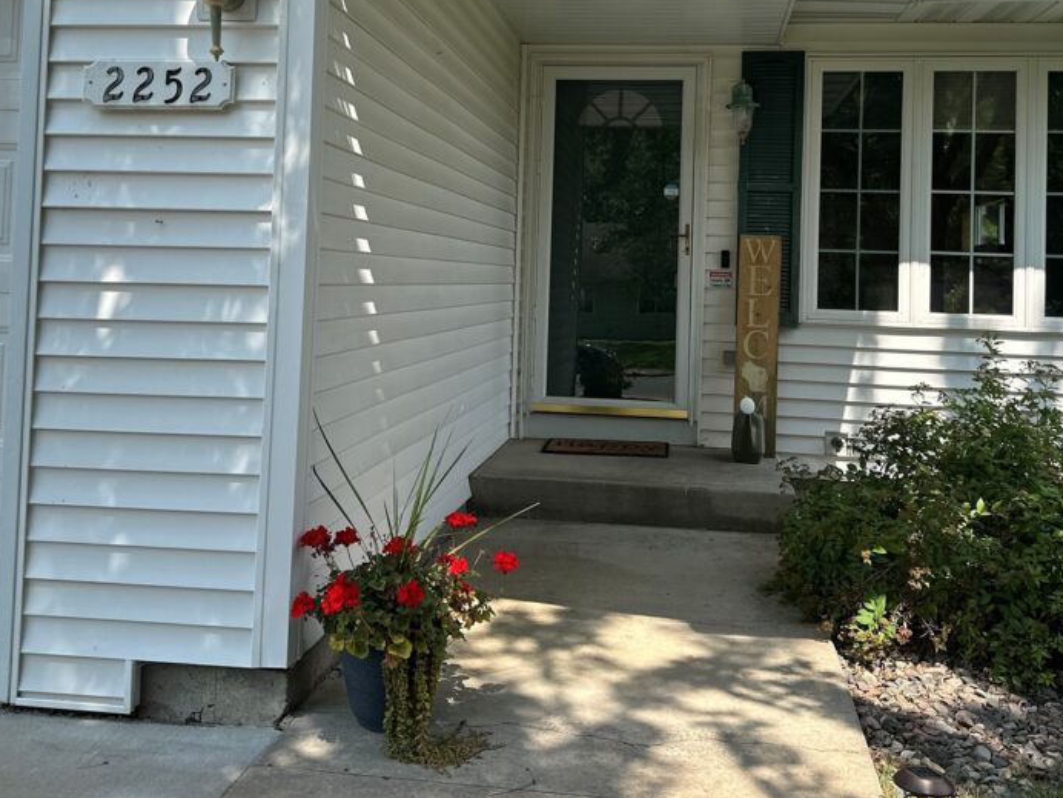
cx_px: 528
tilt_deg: +3.7
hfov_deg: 50.1
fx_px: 1136
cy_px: 224
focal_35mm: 37
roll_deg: -0.6
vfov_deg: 37.9
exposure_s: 1/2410
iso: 80
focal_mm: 6.86
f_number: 1.78
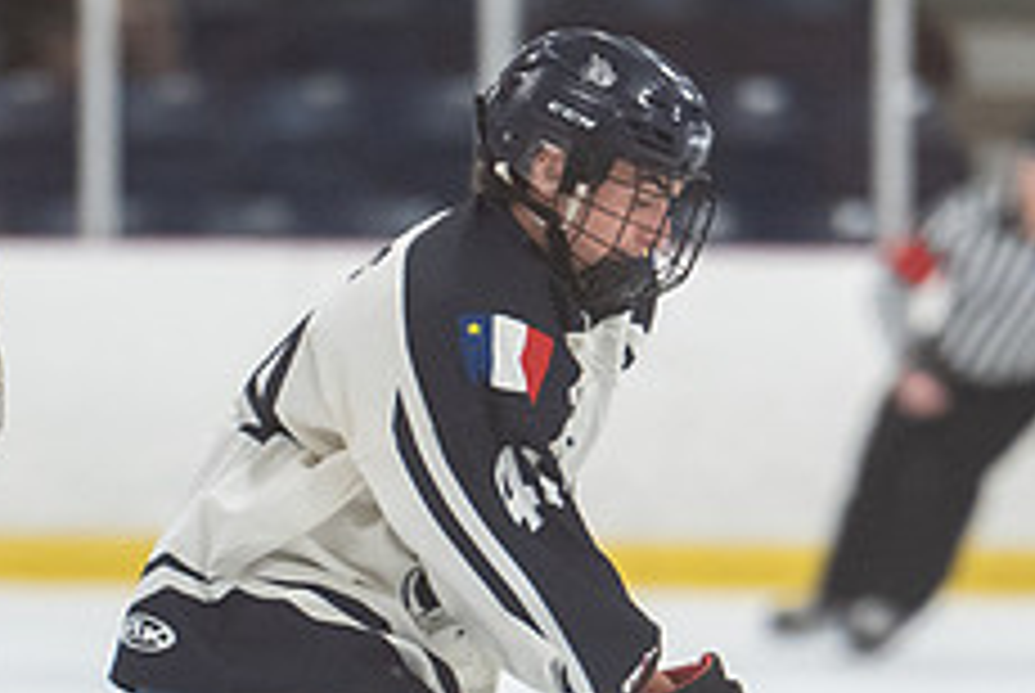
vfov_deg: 2.1
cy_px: 801
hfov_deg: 3.1
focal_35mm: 659
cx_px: 391
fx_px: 18970
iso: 2500
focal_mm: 200
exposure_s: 1/1250
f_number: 2.8
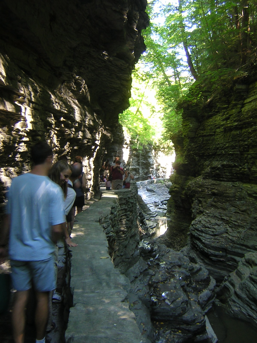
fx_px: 356
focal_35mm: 36
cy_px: 172
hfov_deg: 39.7
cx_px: 128
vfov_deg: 51.4
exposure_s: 1/7.9
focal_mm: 4.7
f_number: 2.6
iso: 100
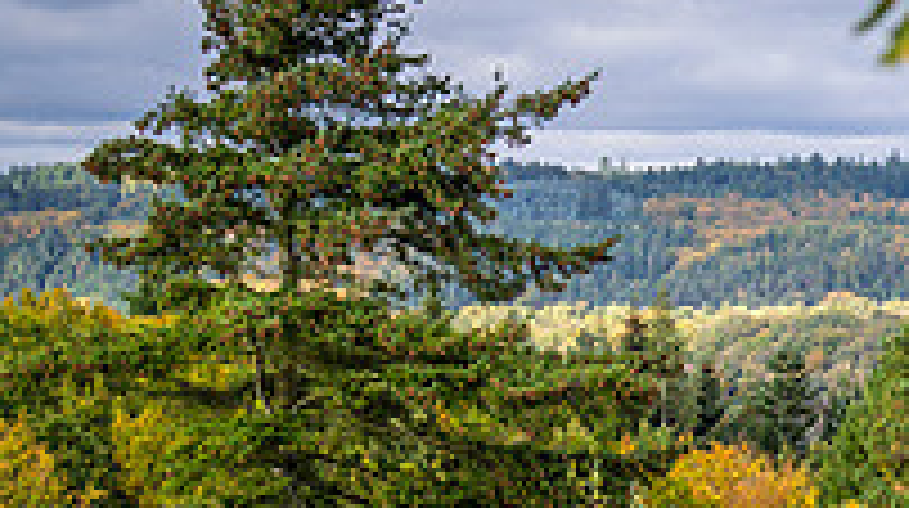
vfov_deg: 5.7
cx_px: 1192
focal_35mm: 211
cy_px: 527
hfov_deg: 10.0
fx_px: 5079
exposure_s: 1/640
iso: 125
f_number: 2.8
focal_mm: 70
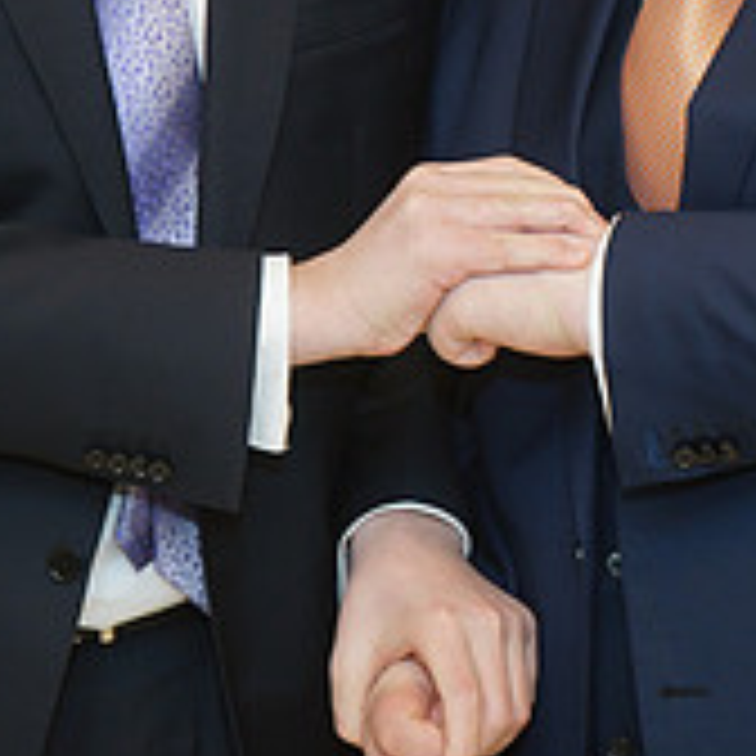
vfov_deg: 13.6
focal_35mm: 126
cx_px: 522
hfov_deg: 13.8
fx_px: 3113
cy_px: -83
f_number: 5
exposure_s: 1/100
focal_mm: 43
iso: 400
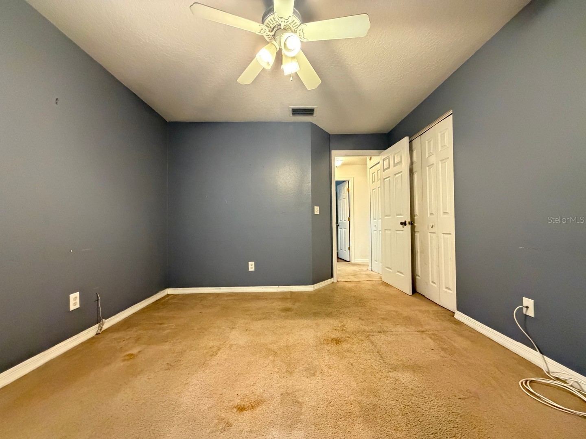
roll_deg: +0.5
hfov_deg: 102.1
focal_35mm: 14
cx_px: 293
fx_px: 237
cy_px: 220
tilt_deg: +1.7
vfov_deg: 85.7
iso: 1000
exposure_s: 1/60
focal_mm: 2.22
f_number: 2.2
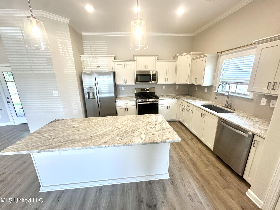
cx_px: 140
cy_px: 105
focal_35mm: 14
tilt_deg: -13.6
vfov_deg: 85.7
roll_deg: +2.4
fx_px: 113
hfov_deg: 102.1
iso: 200
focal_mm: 2.22
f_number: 2.2
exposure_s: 1/120
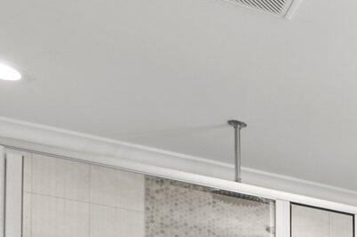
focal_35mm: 82
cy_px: 494
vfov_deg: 13.8
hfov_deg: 17.5
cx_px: 720
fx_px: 812
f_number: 6.3
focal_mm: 16
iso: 400
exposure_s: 1/13
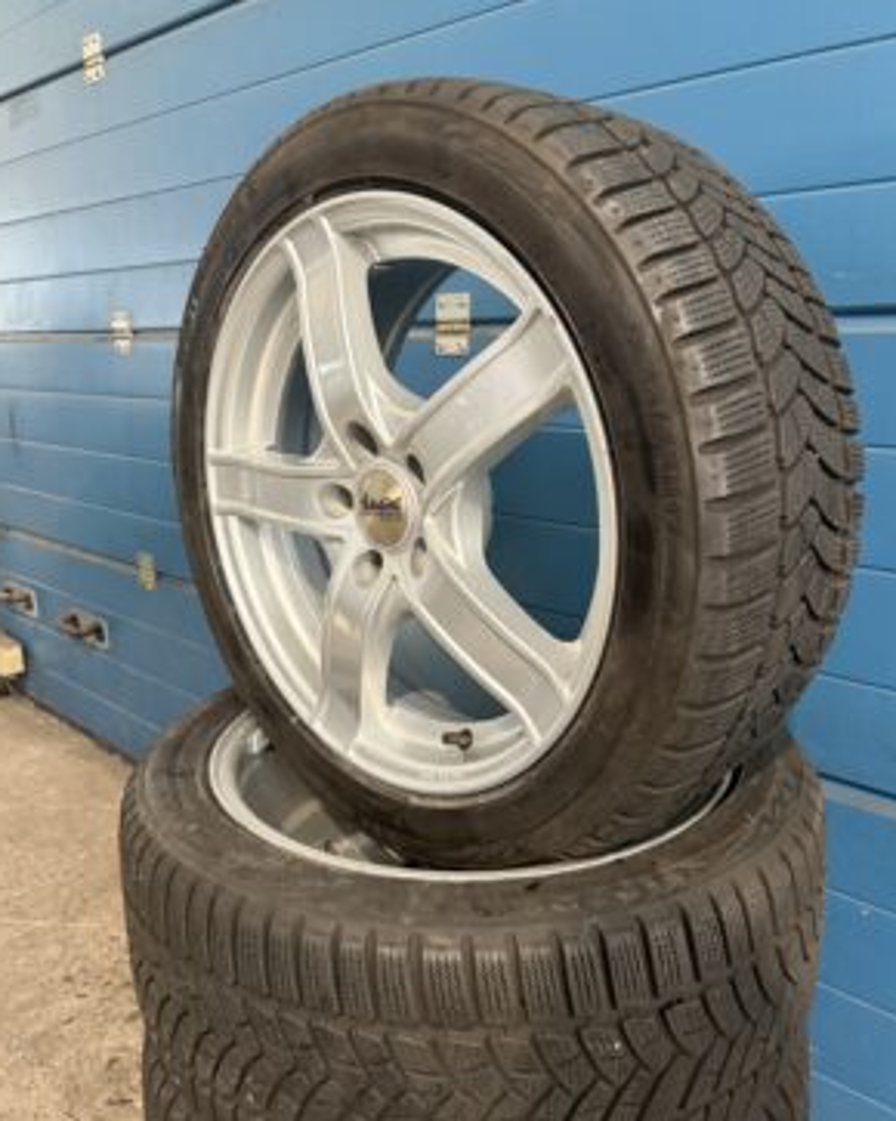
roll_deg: +1.2
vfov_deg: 62.2
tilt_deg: -14.5
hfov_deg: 51.5
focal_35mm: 28
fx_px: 929
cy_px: 565
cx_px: 448
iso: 320
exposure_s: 1/50
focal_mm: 5.96
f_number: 1.6
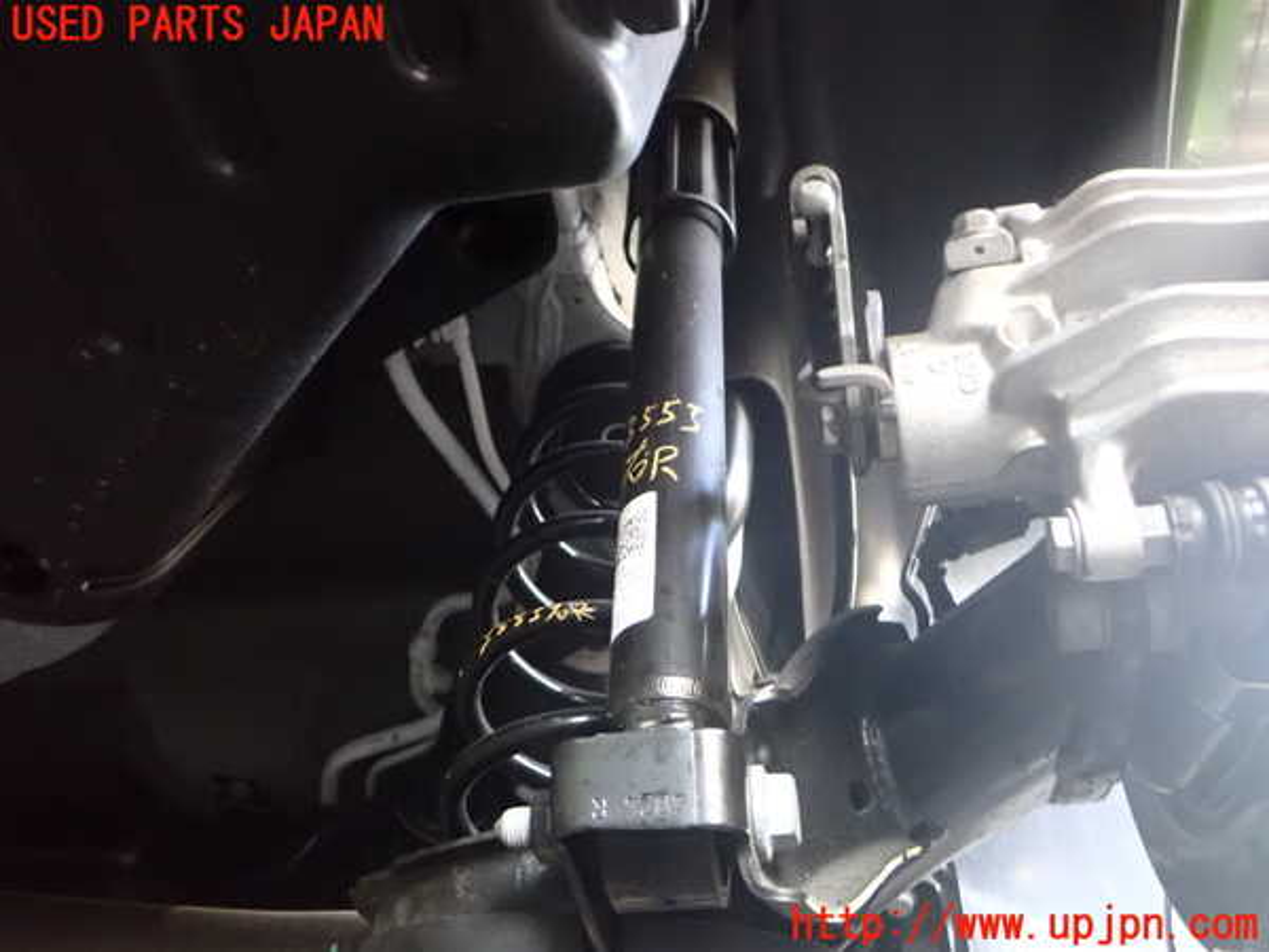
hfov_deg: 60.0
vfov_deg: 46.8
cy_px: 476
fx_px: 1100
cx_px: 634
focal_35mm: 30
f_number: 2.3
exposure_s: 1/60
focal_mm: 5.4
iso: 1600
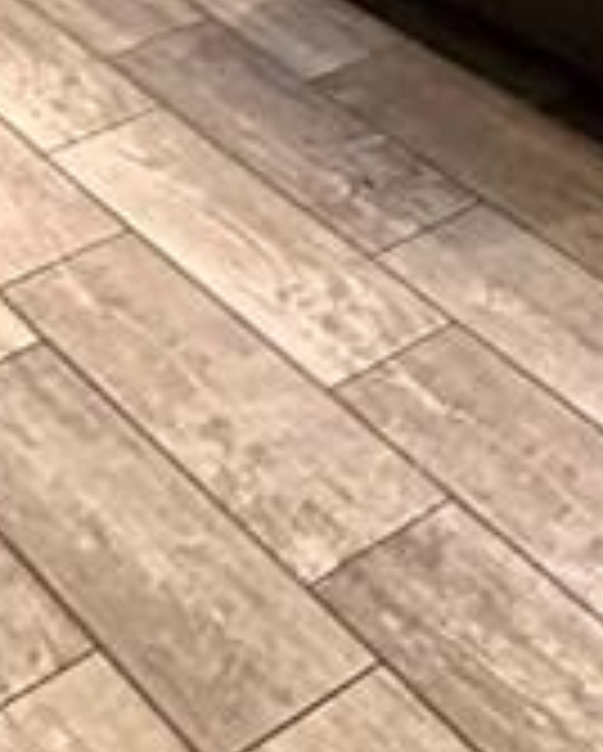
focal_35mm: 98
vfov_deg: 15.1
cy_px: -838
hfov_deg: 14.2
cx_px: 1026
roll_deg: -1.5
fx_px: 2182
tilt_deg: -4.3
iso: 320
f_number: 2.2
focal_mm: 2.22
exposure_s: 1/60
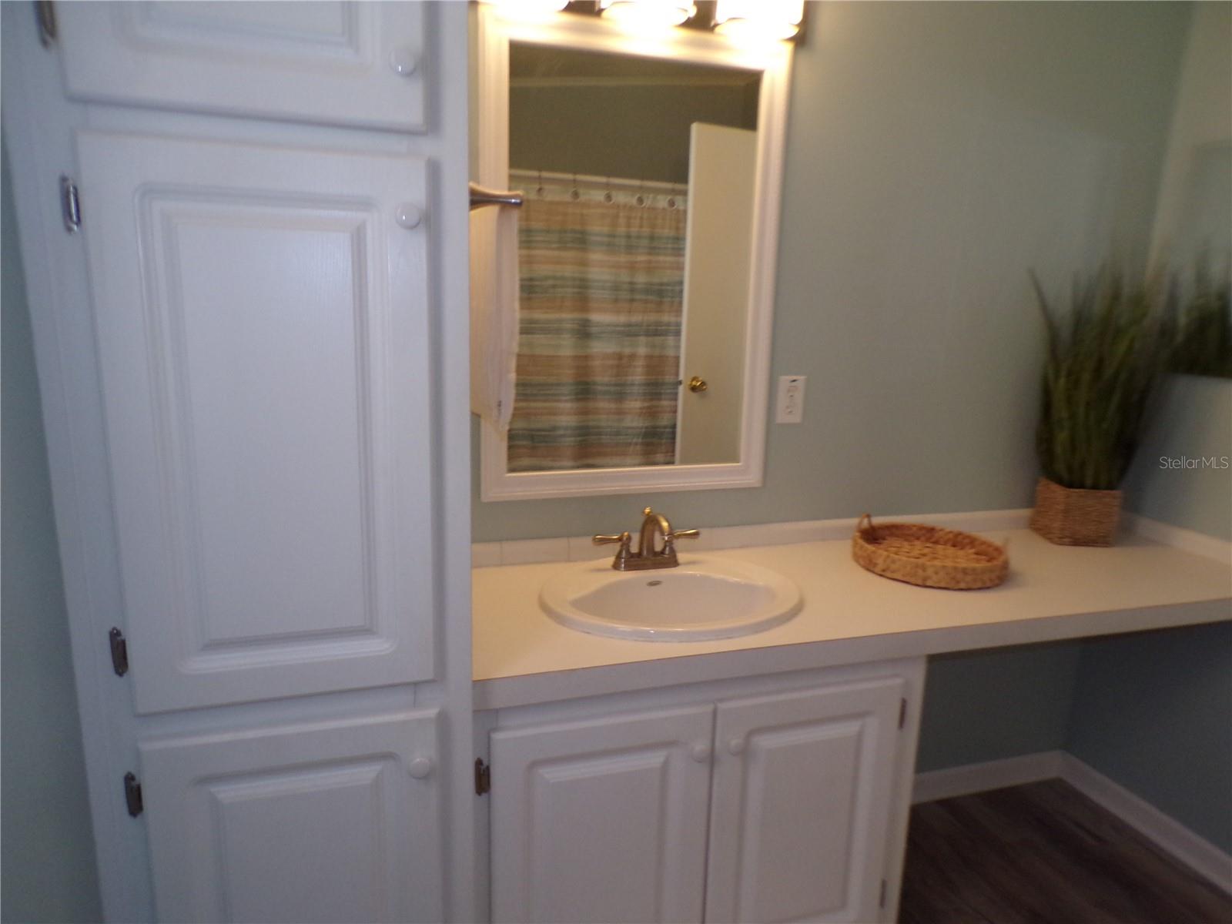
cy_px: 462
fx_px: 854
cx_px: 616
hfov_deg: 71.6
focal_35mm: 24
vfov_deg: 56.8
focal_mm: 4.3
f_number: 3
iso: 200
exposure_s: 1/34
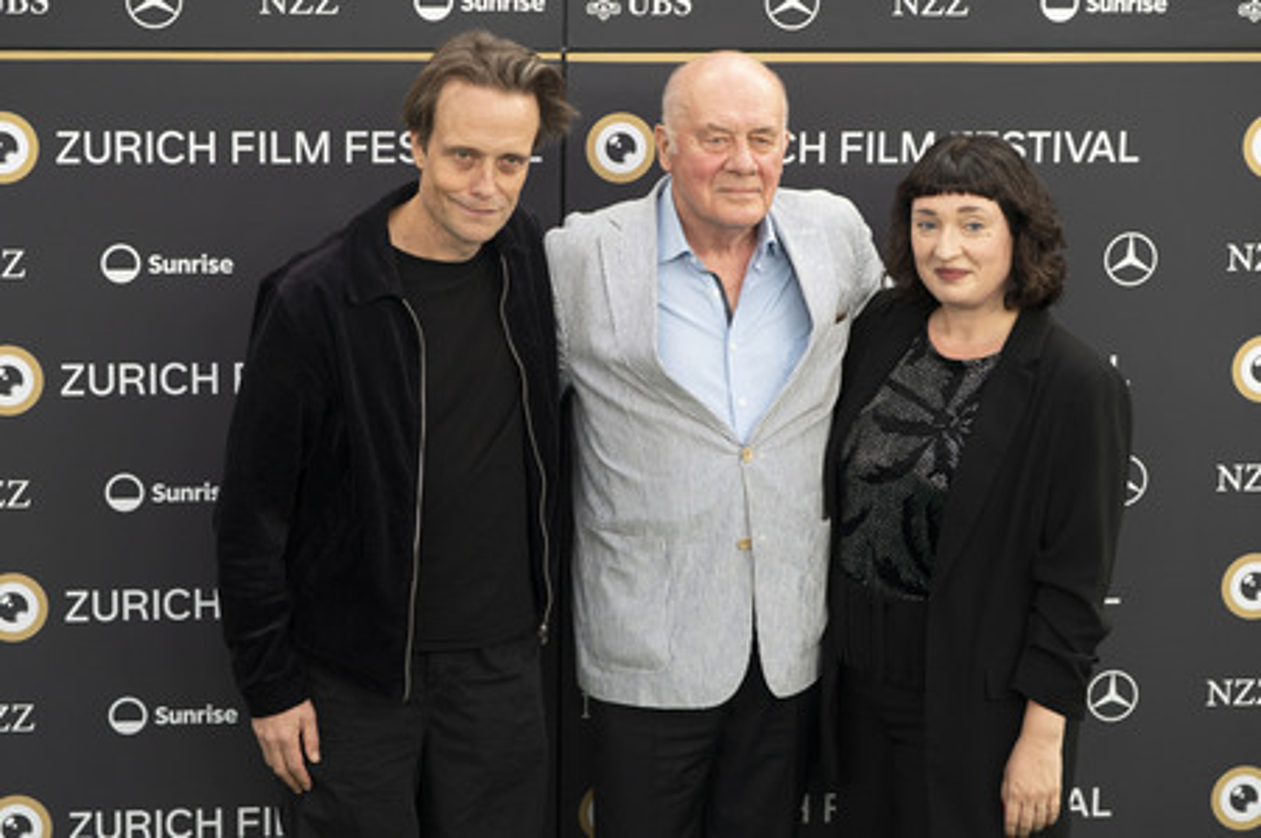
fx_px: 2873
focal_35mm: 82
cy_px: 403
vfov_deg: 16.6
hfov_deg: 24.8
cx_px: 606
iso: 400
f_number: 4.5
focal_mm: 79
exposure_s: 1/200
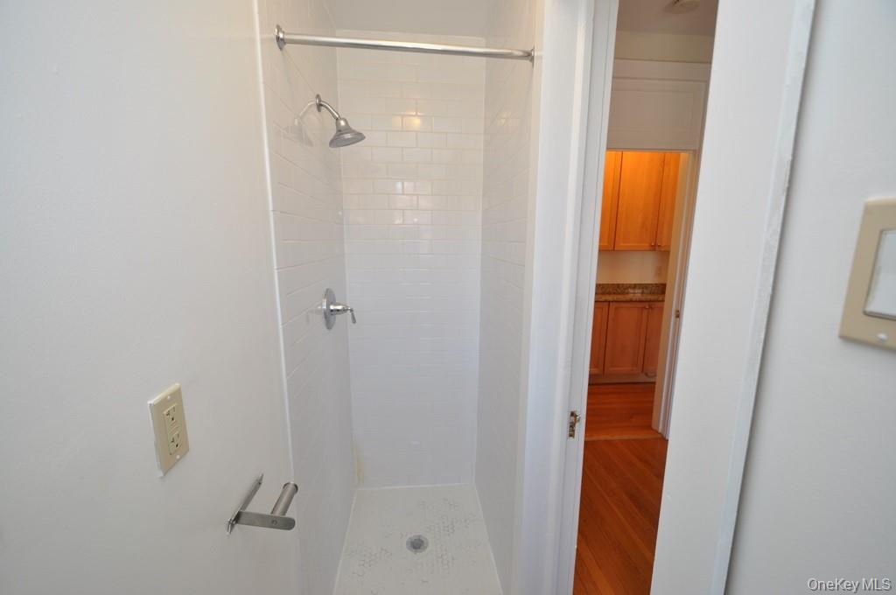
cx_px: 448
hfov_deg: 100.5
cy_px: 298
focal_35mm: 15
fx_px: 373
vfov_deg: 77.2
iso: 400
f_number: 4
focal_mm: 10
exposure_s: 1/60
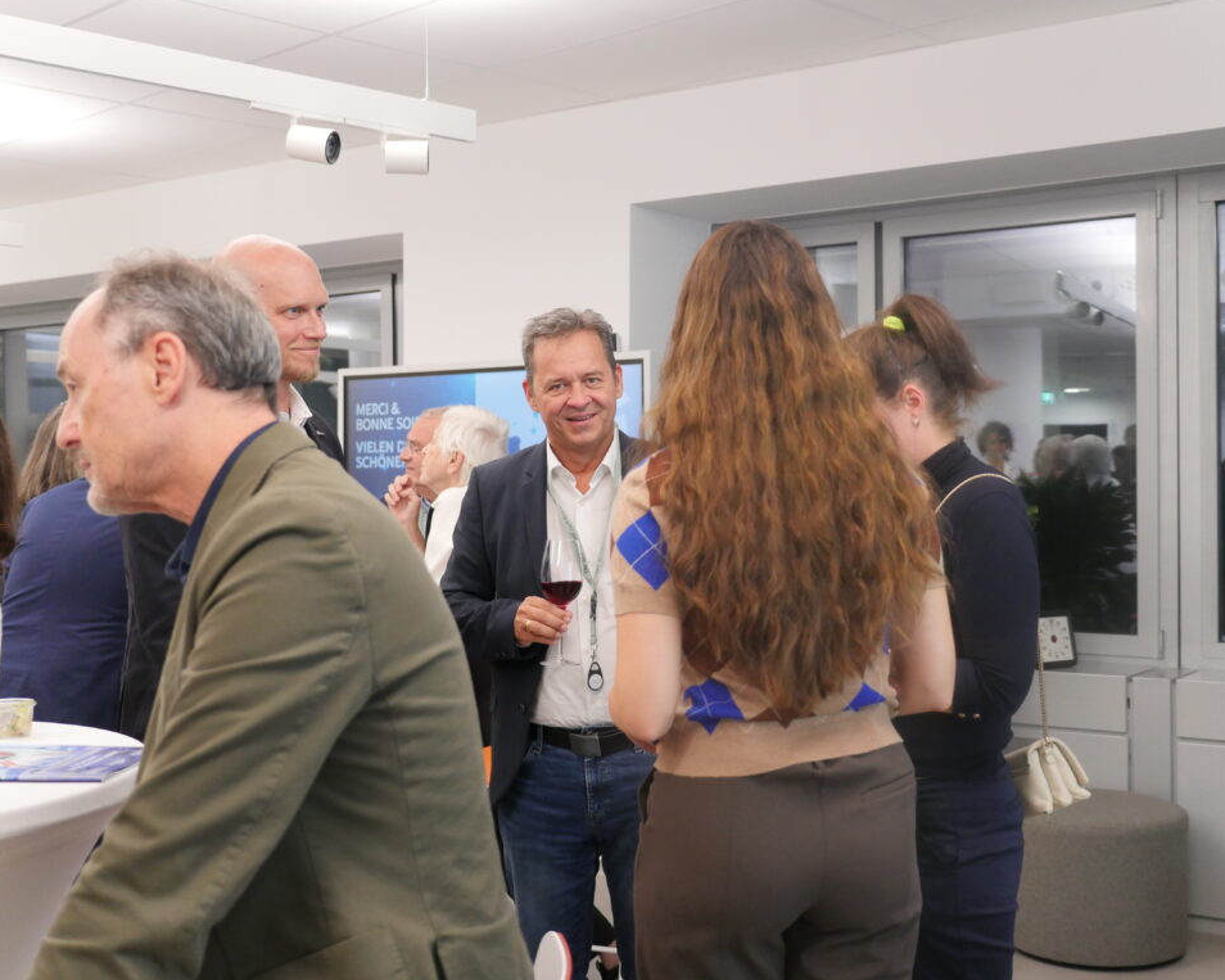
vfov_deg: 34.1
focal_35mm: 44
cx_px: 634
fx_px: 1595
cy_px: 488
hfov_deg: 42.0
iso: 1600
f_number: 2.8
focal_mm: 21
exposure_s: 1/125
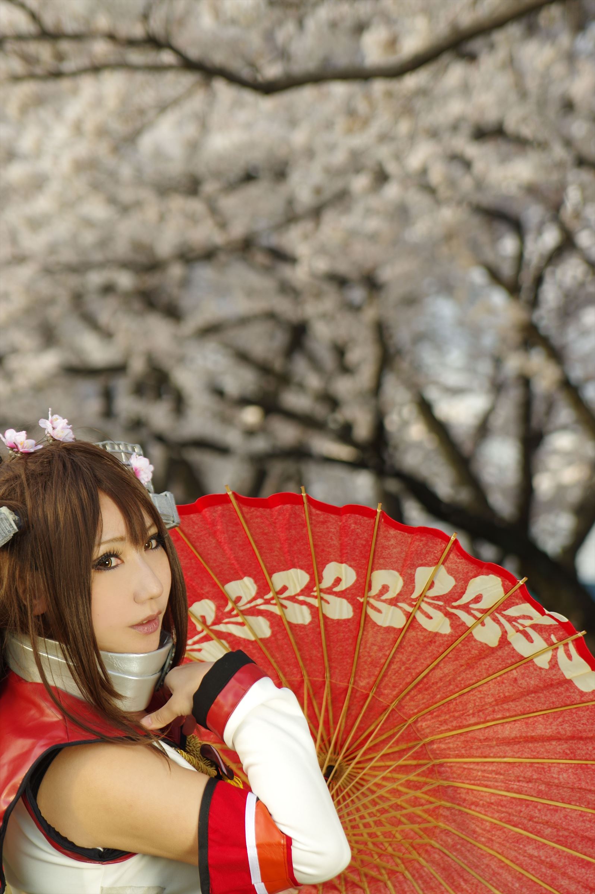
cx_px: 298
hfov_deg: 12.2
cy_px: 447
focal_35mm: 112
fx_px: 2781
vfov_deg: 18.3
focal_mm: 75
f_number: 4
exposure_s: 1/125
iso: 100
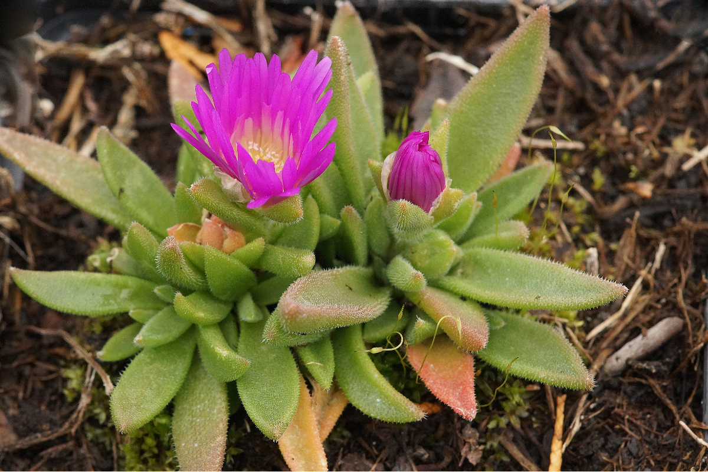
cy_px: 236
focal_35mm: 150
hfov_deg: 13.7
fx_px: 2950
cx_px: 354
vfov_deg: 9.1
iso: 1000
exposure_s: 1/160
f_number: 8
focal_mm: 100
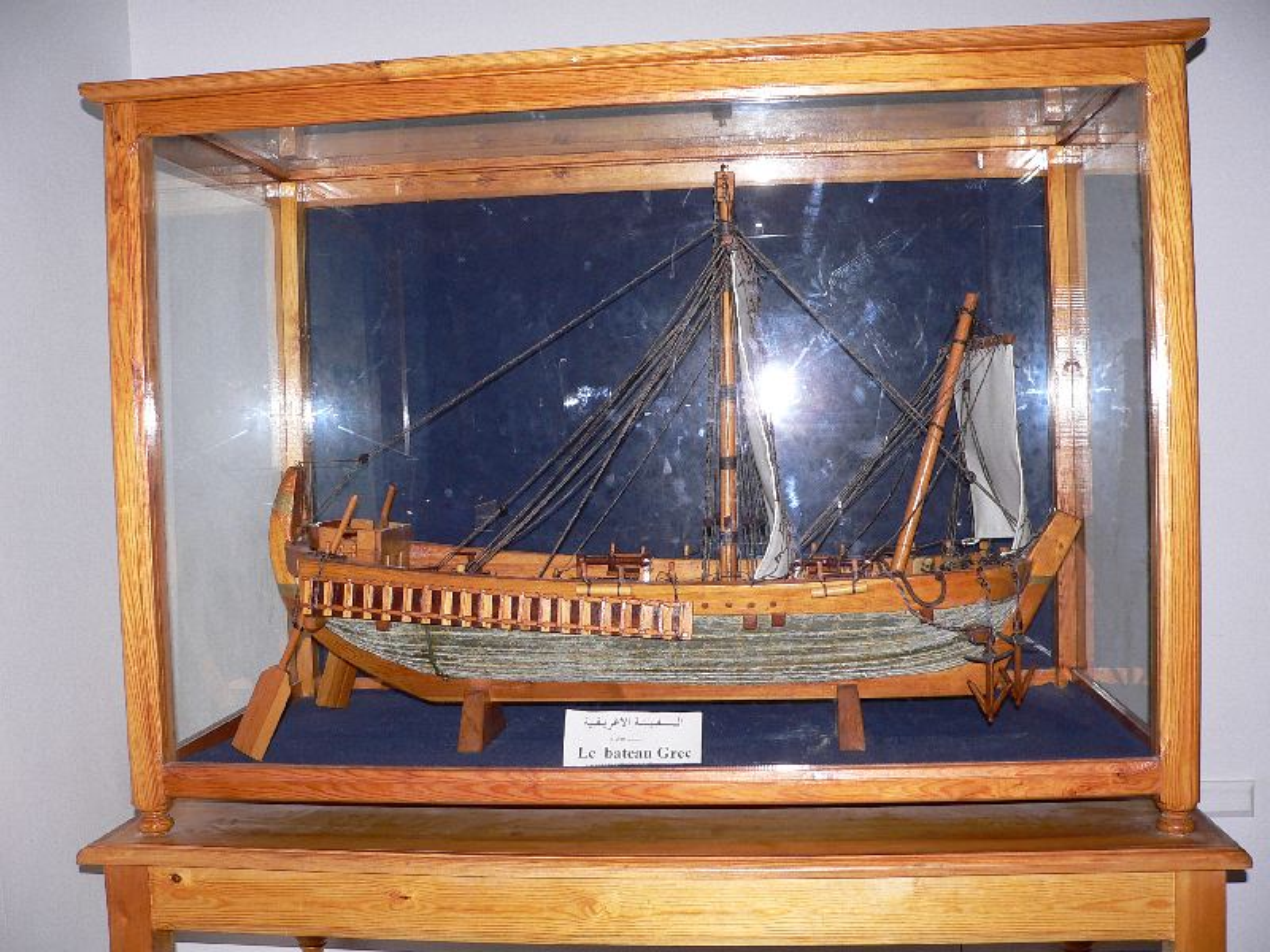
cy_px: 476
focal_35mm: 36
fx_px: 1321
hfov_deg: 51.4
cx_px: 635
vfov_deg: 39.7
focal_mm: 6
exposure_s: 1/60
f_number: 2.8
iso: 80
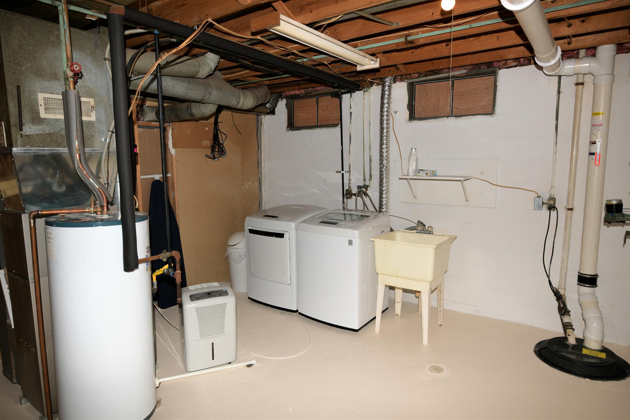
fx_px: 385
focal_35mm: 22
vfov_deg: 57.2
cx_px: 315
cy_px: 210
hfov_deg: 78.6
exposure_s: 1/125
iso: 200
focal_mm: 22
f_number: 8
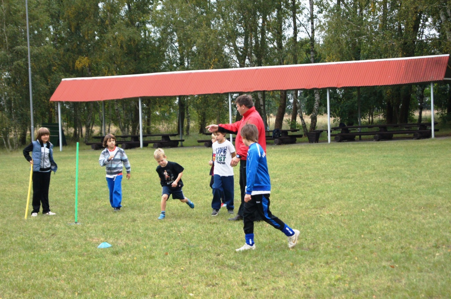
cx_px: 226
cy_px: 150
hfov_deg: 24.6
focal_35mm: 82
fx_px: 1032
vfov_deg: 16.5
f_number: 5.6
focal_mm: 55
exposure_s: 1/1000
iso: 1600
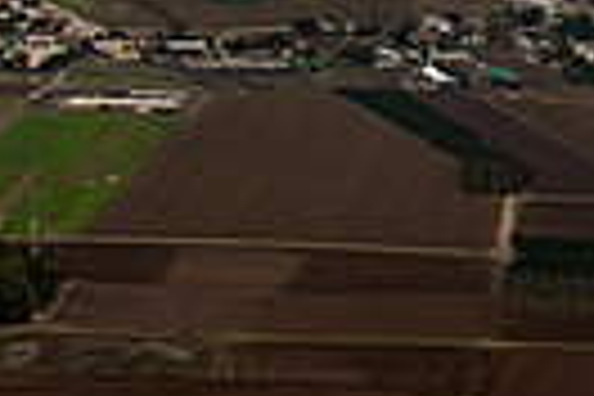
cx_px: 284
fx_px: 3993
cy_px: -394
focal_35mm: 242
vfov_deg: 5.6
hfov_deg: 8.5
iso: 100
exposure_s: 1/800
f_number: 3.5
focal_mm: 55
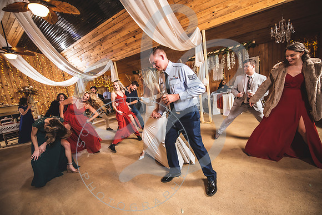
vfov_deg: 81.2
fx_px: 125
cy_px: 108
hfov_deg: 104.2
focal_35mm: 14
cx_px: 161
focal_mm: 14
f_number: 2.8
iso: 800
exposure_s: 1/125
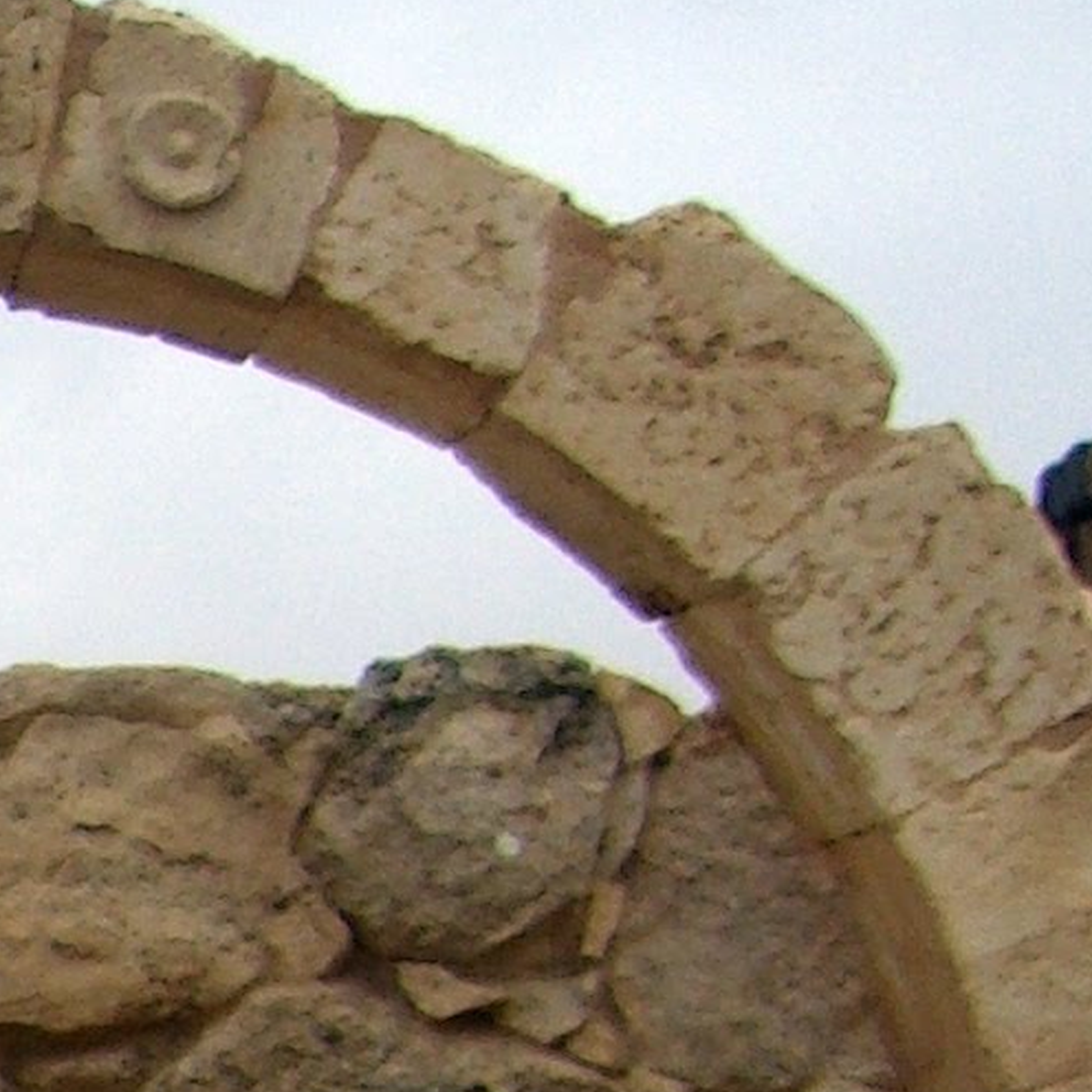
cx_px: -2239
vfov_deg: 7.9
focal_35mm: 208
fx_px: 7424
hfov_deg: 7.4
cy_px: 2387
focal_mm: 7.9
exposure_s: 1/125
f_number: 2.8
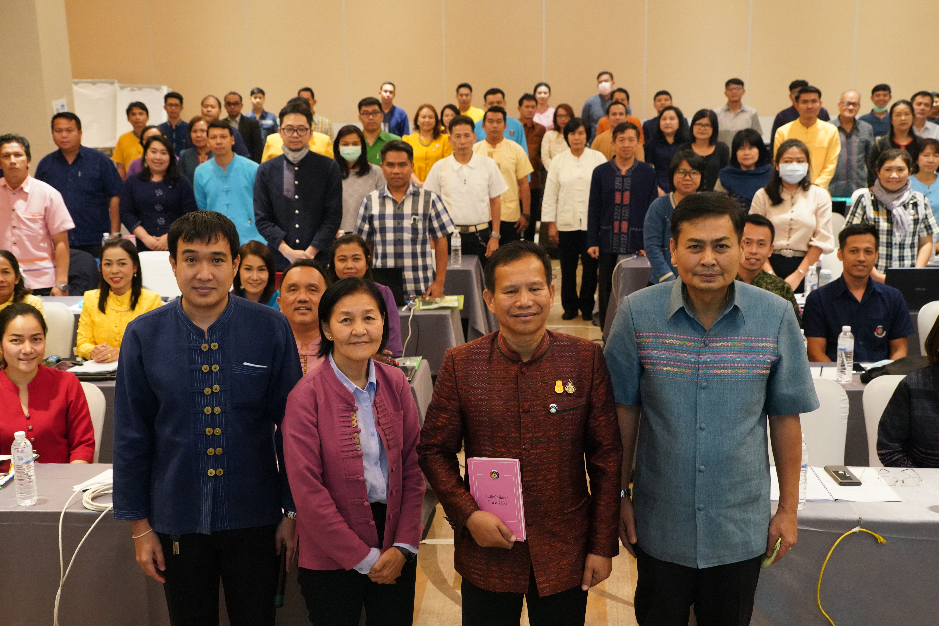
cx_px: 470
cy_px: 313
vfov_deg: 32.6
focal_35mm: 41
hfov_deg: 47.4
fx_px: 1069
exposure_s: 1/60
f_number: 6.3
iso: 6400
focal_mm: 41
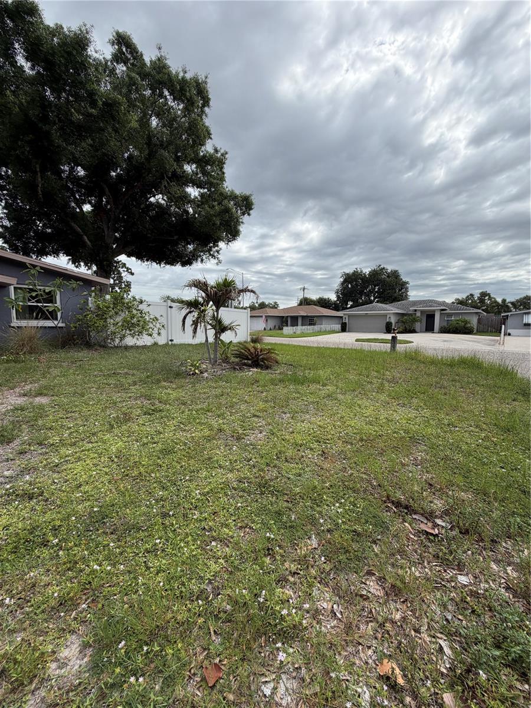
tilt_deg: -3.9
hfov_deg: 85.7
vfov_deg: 102.1
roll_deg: +0.8
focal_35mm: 14
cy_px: 354
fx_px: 286
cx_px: 266
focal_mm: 2.22
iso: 25
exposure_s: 1/779
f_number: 2.2
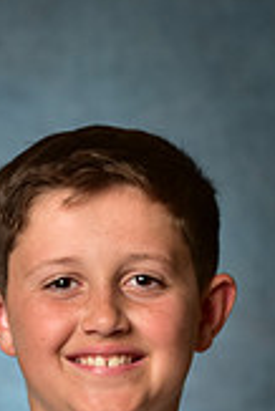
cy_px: 605
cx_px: 92
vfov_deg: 4.3
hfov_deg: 2.9
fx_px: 5488
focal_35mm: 480
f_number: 4.5
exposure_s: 1/160
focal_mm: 135
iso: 250
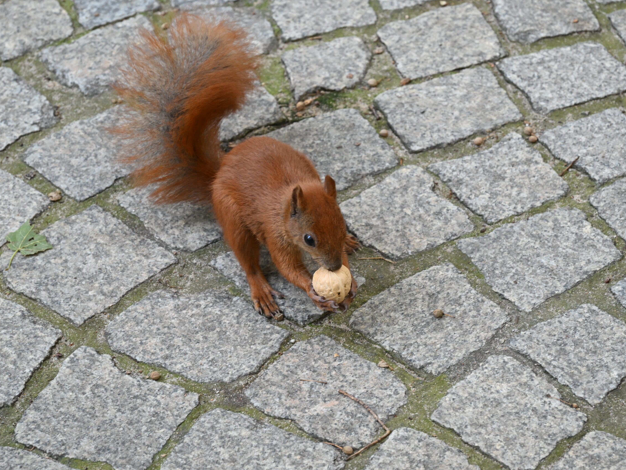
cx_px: 318
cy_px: 235
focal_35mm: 130
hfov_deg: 15.2
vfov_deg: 11.4
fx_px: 2351
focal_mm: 120
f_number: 10
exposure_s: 1/125
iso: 2200
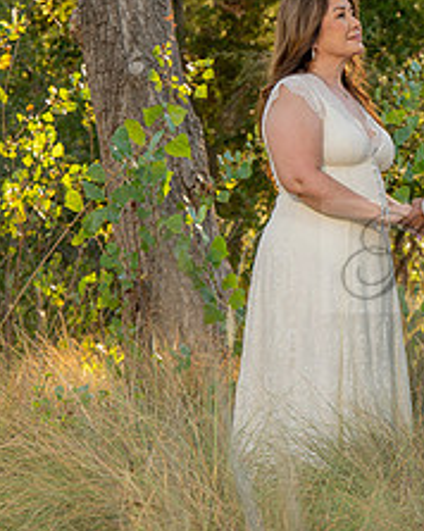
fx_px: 2843
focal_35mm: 181
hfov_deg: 8.4
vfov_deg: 10.7
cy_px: 256
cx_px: 529
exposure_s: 1/200
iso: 200
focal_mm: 74
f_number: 5.6
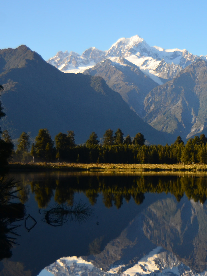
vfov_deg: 20.4
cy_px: 157
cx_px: 242
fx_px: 765
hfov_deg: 14.9
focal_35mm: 96
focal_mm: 36
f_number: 4.2
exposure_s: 1/1000
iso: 200
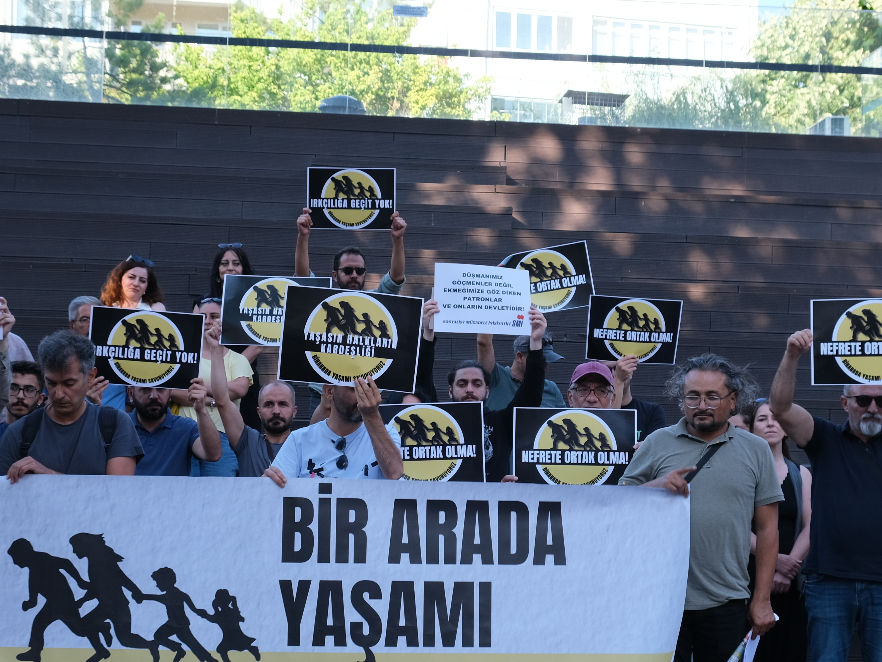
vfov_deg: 26.5
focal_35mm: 55
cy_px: 369
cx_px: 456
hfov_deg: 34.9
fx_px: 1402
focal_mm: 19.6
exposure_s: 1/200
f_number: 4.5
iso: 320
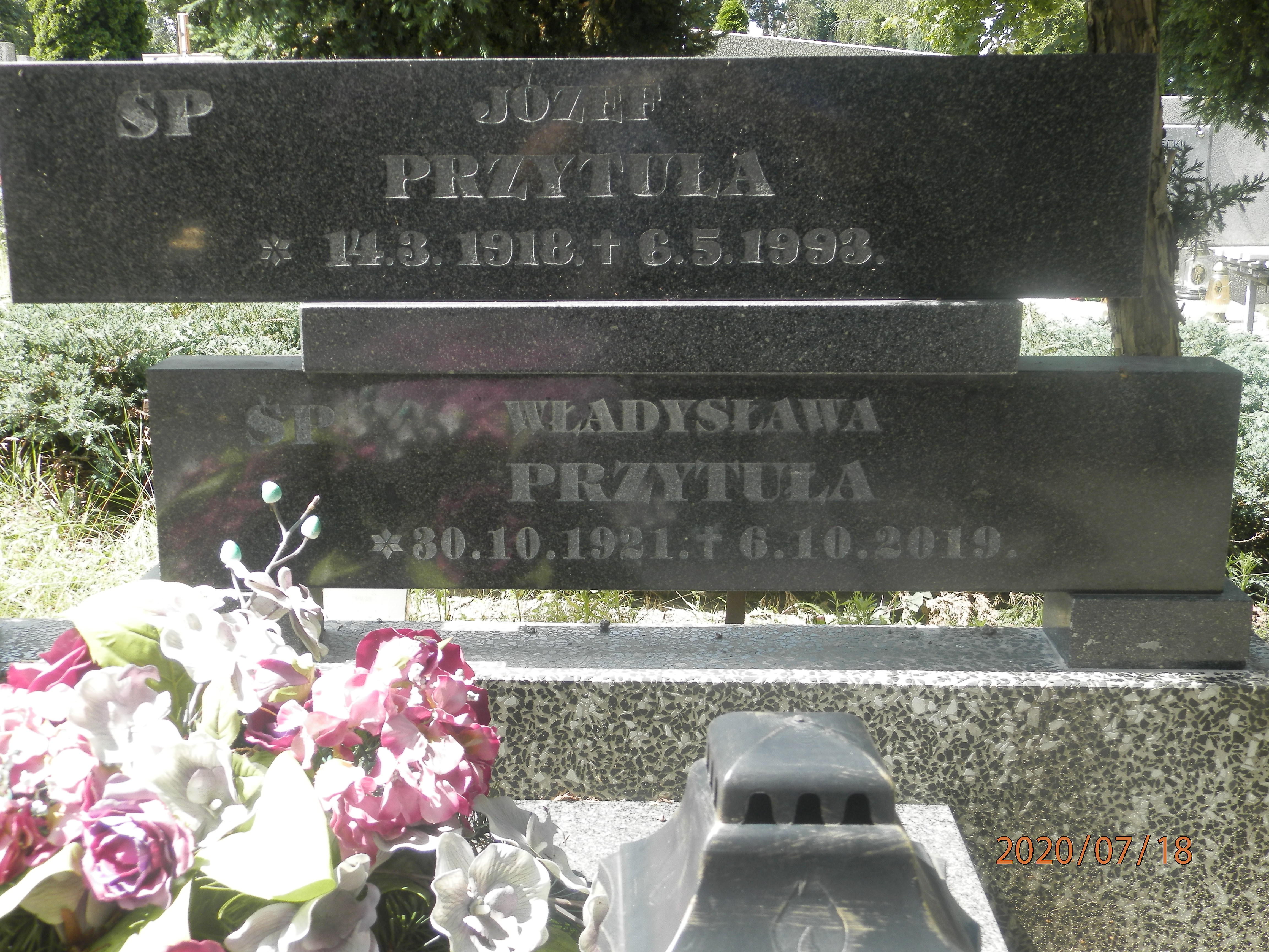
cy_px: 476
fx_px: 1466
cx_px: 634
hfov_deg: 46.8
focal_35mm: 40
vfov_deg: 36.0
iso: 80
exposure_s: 1/125
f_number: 3.5
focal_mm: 7.2
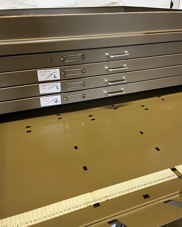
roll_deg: +4.8
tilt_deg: -30.2
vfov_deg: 62.2
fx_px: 189
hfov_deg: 51.5
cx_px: 91
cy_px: 120
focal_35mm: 28
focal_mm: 5.1
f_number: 1.6
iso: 100
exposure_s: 1/50
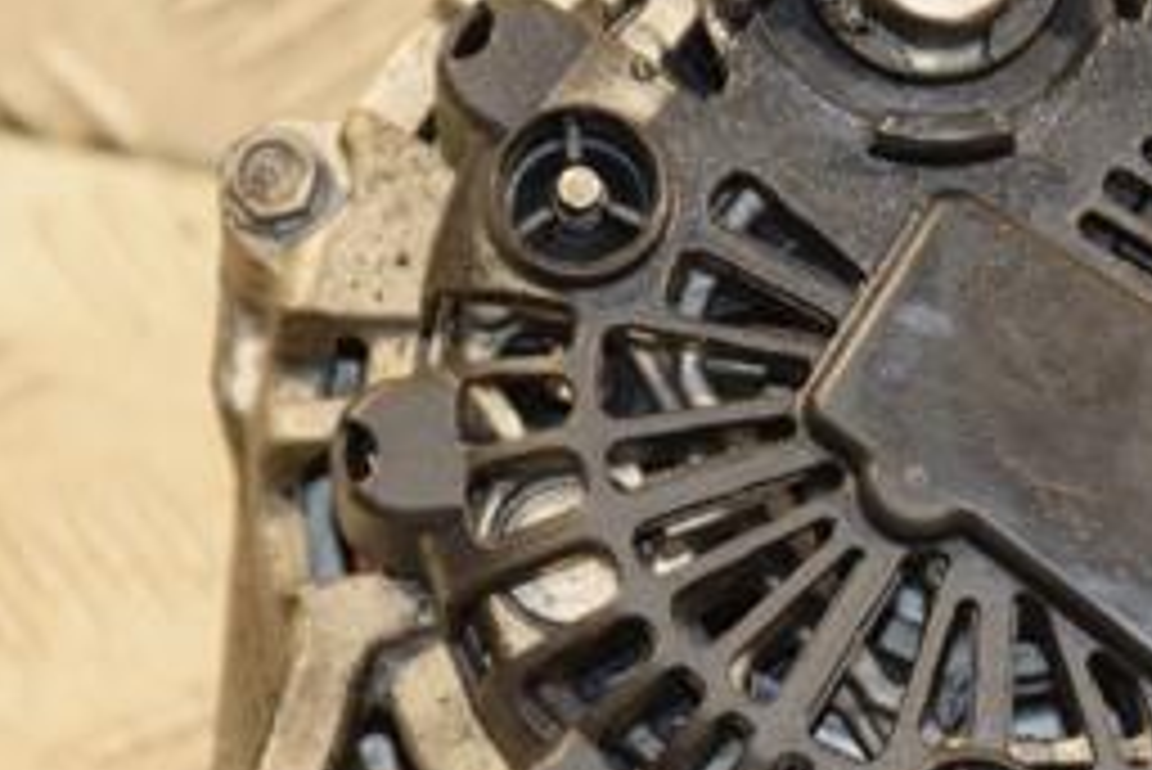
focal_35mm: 316
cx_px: 1120
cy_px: 590
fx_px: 10117
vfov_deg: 4.4
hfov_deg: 6.5
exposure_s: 1/100
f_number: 5.6
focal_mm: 90
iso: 800
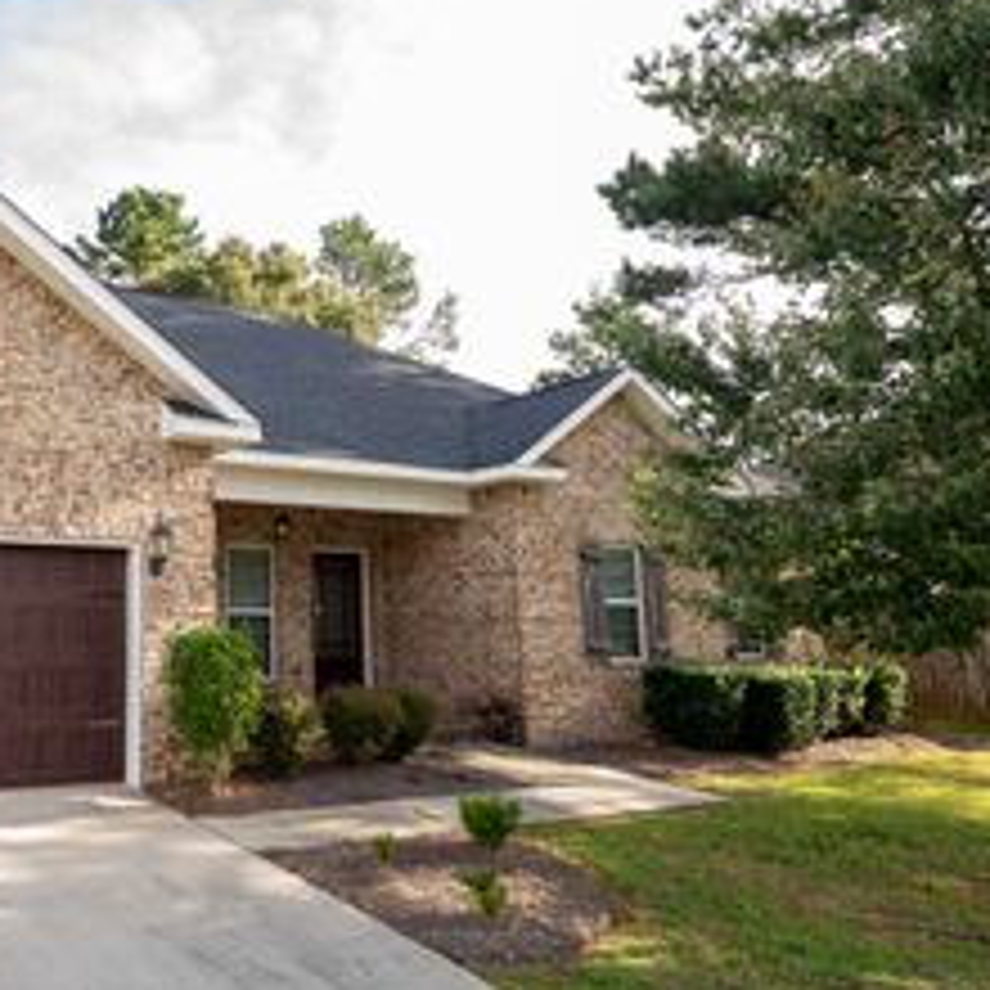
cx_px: 135
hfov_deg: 53.2
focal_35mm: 27
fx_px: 874
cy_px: 493
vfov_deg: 59.1
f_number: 4
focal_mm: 14
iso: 80
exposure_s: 1/125
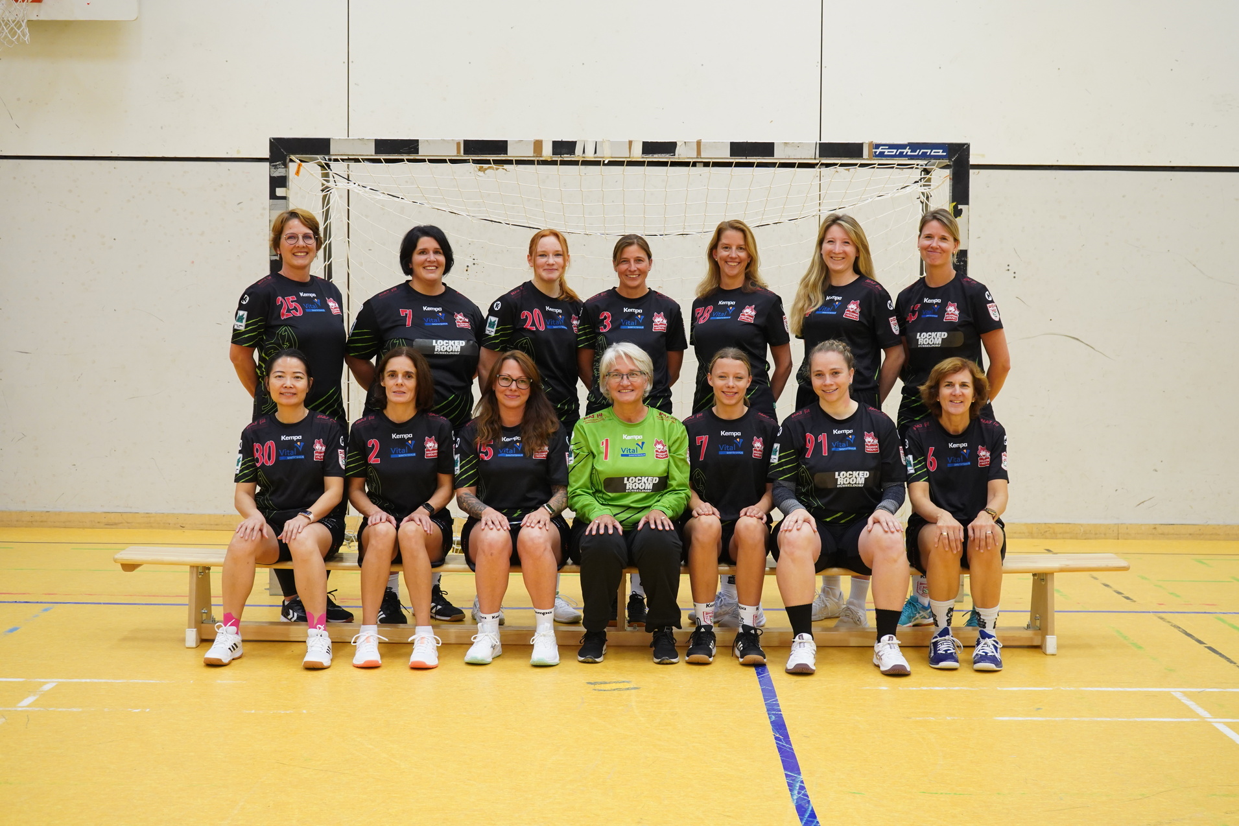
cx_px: 620
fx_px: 1790
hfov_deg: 38.2
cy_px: 413
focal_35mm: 52
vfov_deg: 26.0
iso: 2500
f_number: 6.3
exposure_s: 1/125
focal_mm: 52
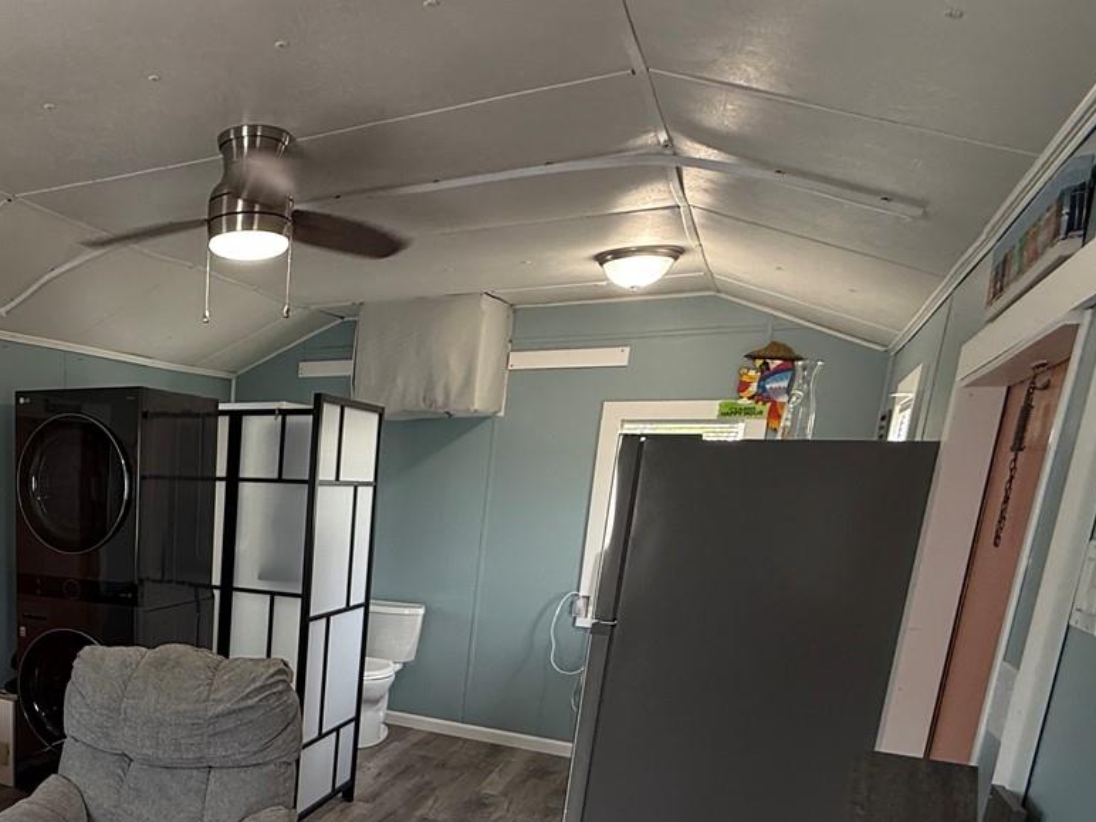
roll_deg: -1.4
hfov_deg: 54.8
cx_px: 138
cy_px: 670
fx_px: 918
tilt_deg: -11.9
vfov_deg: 45.5
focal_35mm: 29
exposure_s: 1/120
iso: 125
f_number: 2.2
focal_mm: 2.22
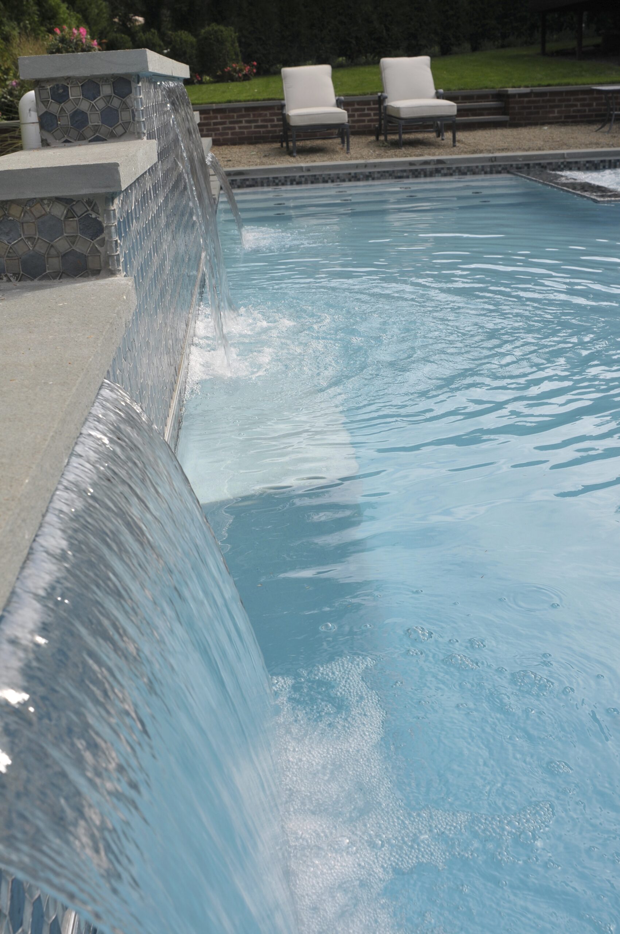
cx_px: 310
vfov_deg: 53.2
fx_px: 932
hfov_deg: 36.8
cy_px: 467
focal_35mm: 36
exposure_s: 1/250
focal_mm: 24
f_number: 8
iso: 200
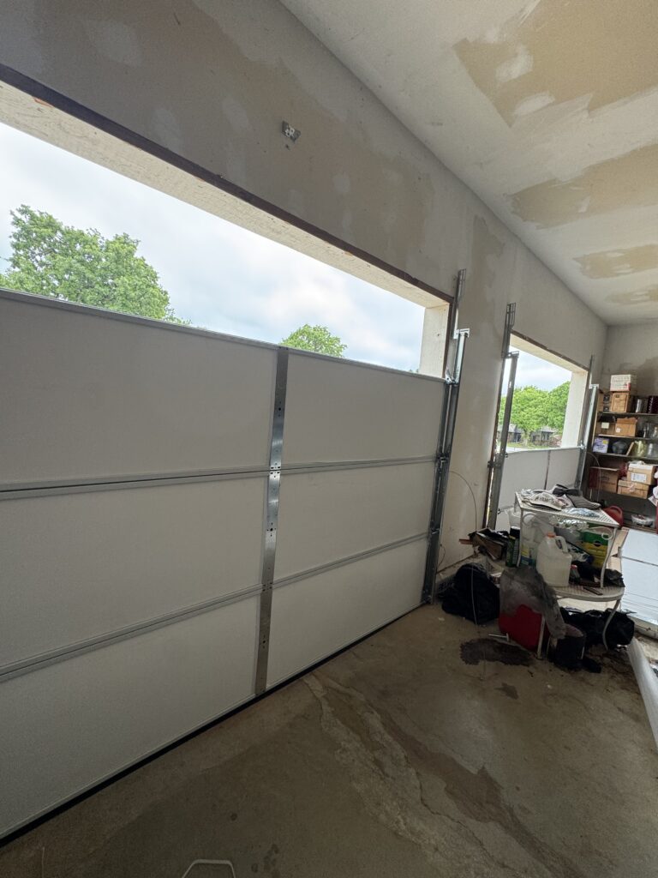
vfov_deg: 102.1
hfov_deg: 85.7
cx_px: 329
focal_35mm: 14
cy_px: 439
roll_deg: -4.5
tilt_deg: -4.6
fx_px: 355
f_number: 2.2
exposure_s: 1/99
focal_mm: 2.22
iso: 100
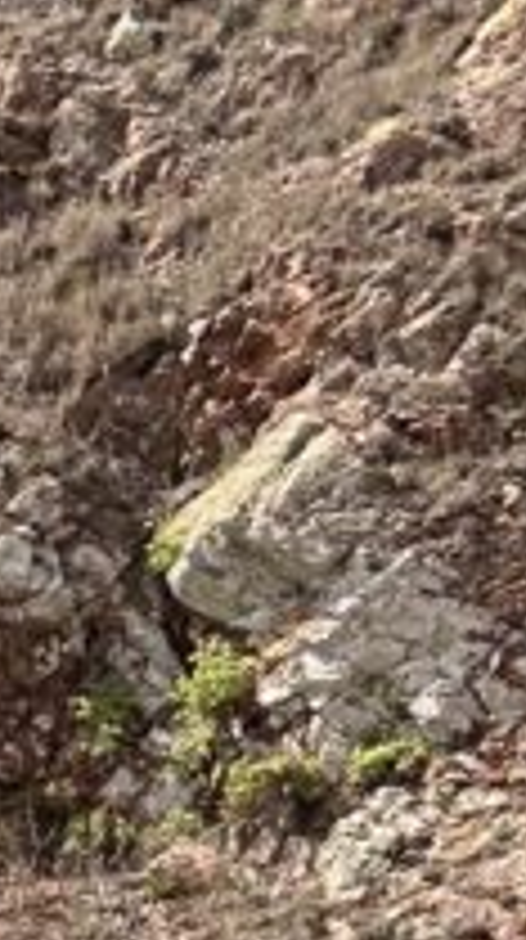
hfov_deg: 6.4
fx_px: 4056
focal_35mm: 163
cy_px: 1696
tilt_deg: -5.3
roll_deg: -0.7
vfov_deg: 12.1
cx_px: -1403
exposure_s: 1/2571
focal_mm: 5.7
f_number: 1.5
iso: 50
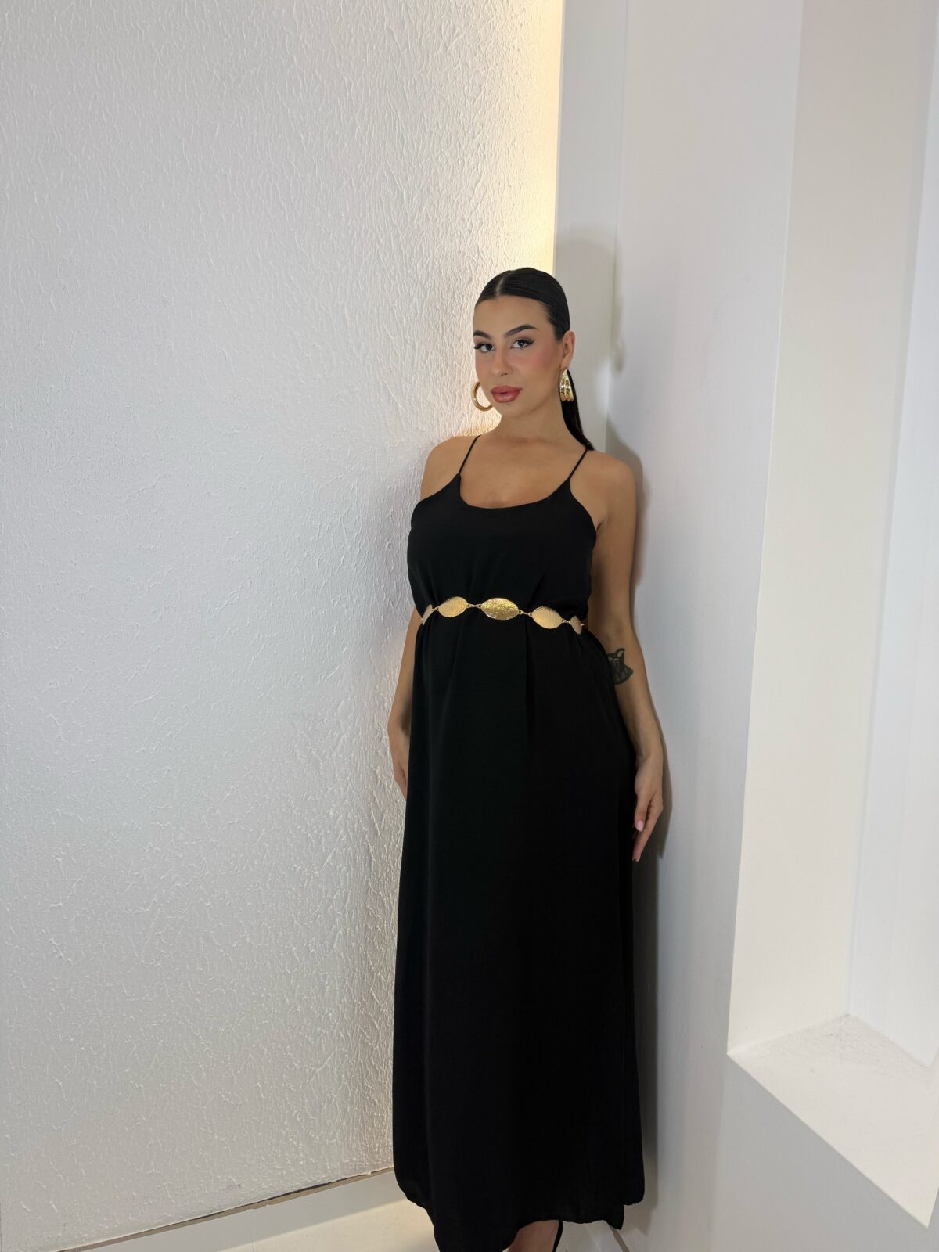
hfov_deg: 56.8
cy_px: 626
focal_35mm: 24
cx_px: 470
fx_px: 868
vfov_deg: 71.6
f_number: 1.78
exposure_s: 1/289
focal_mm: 6.76
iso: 64
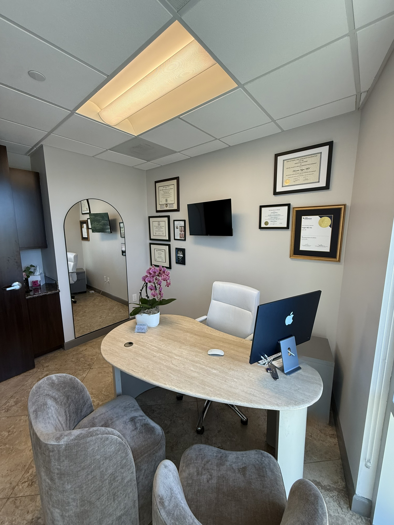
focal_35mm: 14
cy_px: 262
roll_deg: -0.5
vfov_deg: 102.1
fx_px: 212
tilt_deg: -8.9
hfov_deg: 85.7
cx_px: 197
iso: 160
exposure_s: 1/120
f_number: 2.2
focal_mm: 2.22
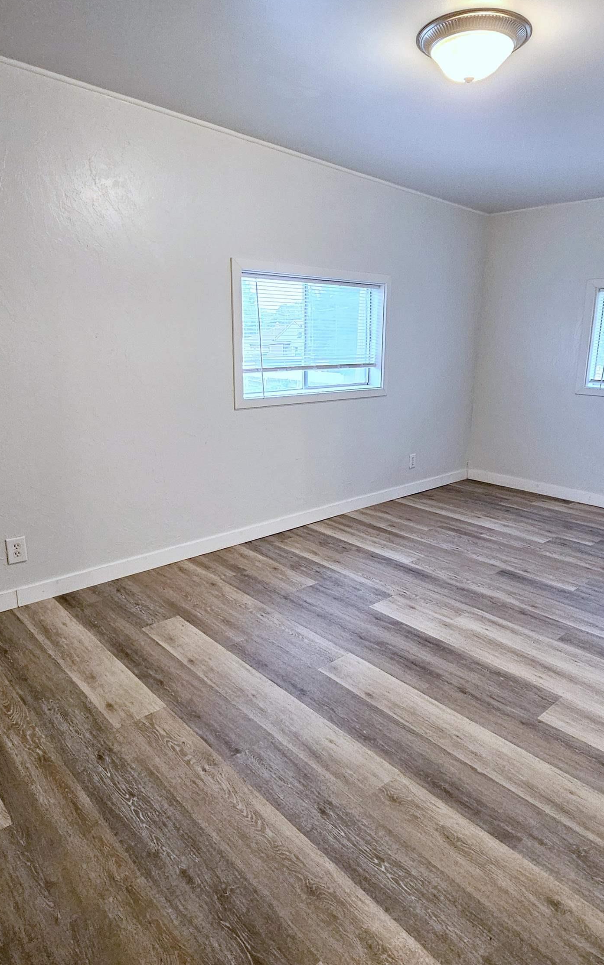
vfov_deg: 88.0
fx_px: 500
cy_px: 473
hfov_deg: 62.2
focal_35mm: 19
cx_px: 322
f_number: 2.2
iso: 400
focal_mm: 2.2
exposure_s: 1/60
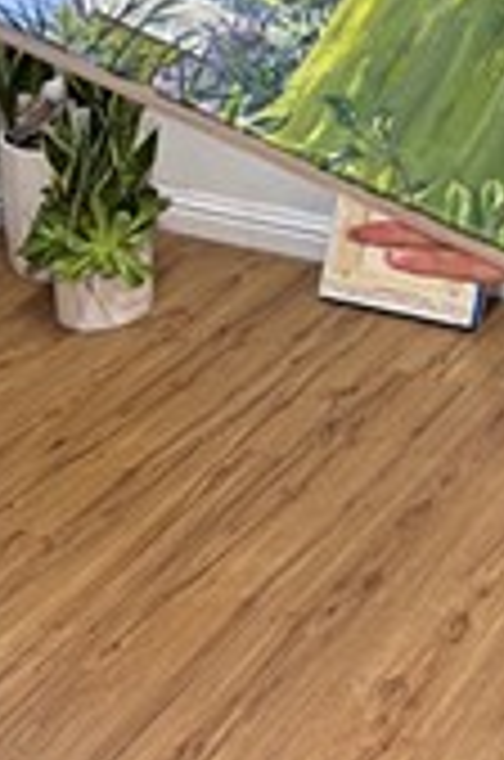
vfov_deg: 23.7
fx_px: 1624
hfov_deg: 16.0
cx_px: 788
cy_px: -184
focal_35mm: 77
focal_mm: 6
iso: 100
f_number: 1.6
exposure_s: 1/60
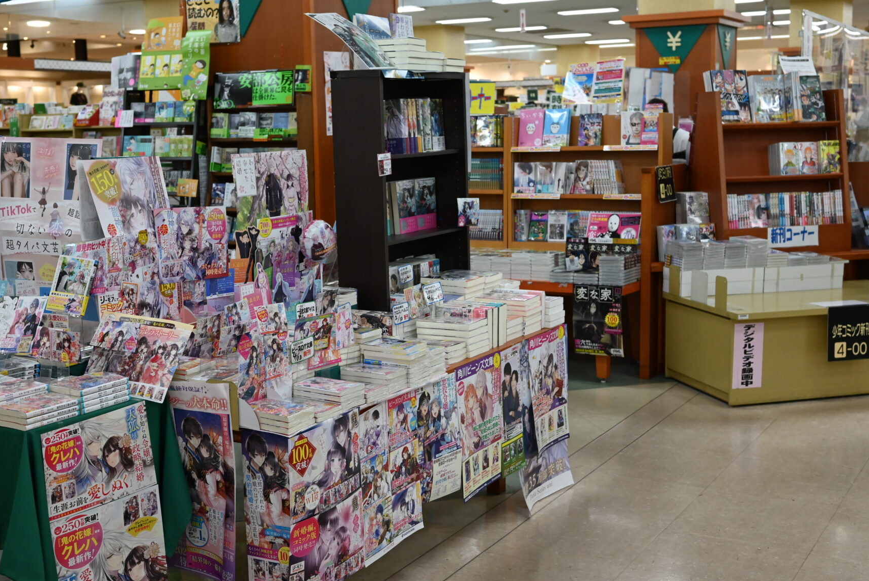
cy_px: 270
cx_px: 414
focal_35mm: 45
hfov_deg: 43.6
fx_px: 1087
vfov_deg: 29.9
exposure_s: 1/320
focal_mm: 40
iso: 2200
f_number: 6.3
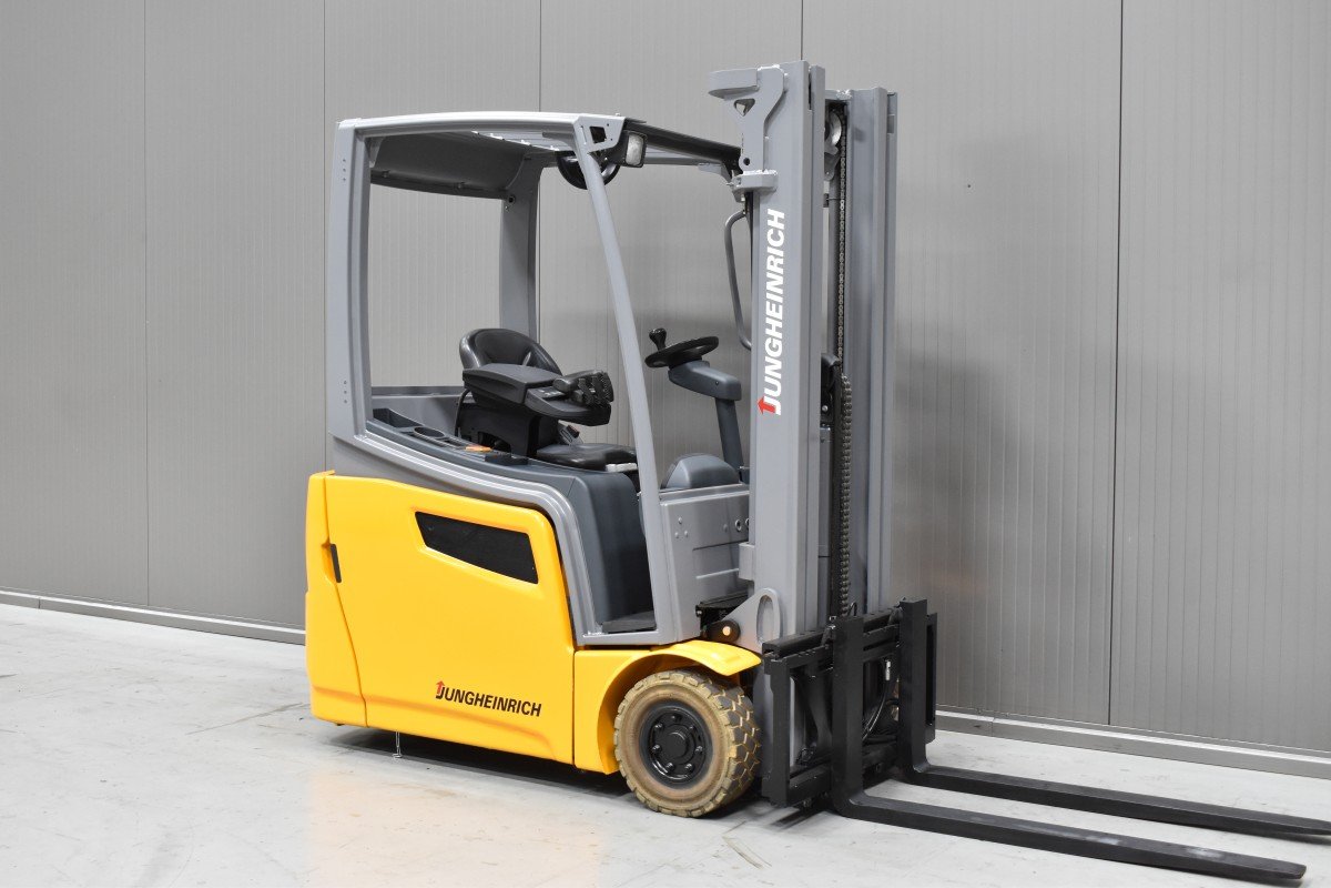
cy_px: 444
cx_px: 666
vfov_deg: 30.8
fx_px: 1608
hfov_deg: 45.0
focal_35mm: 44
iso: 1250
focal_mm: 29
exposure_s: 1/25
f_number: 5.6
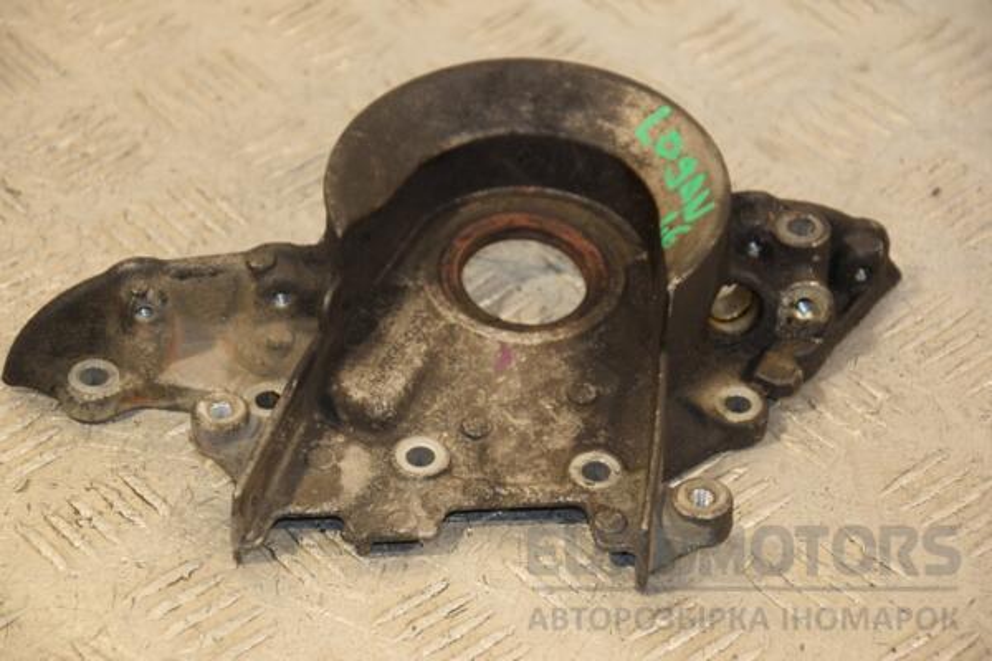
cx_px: 496
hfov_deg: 15.2
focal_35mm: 135
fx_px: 3720
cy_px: 330
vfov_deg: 10.2
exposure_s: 1/125
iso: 800
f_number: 5.6
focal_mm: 90
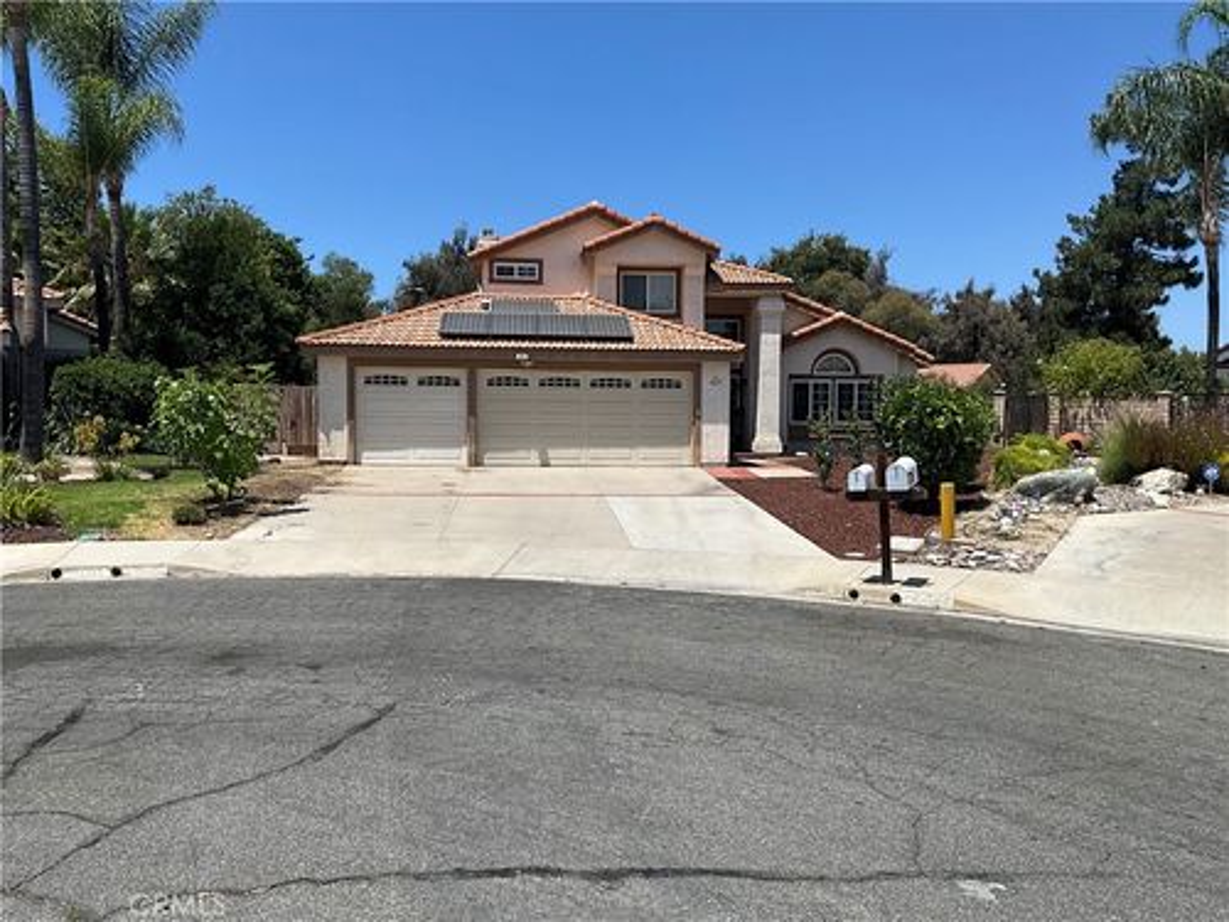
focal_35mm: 29
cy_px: 461
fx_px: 1030
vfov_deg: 48.2
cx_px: 614
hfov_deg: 61.7
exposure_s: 1/2538
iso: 25
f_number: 1.8
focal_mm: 3
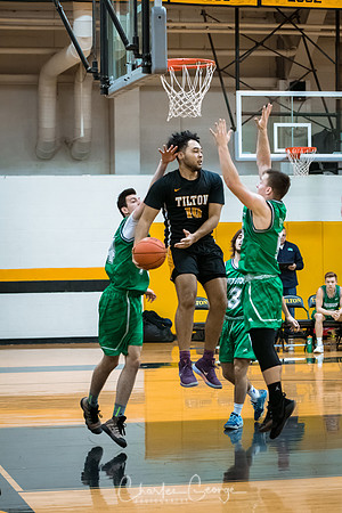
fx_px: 1496
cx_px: 171
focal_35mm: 105
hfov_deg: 13.0
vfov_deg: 19.5
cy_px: 256
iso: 3200
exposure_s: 1/400
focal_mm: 70
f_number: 2.8
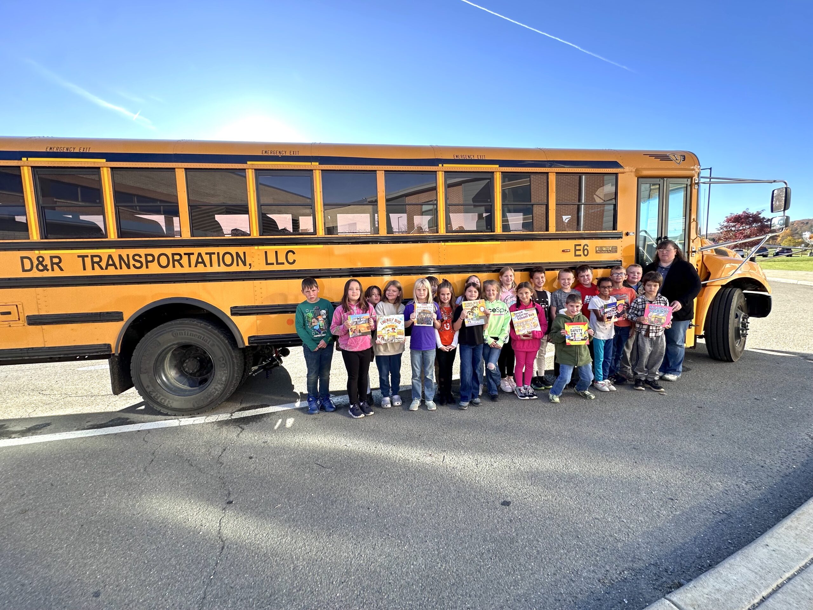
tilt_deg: -5.9
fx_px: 329
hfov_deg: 102.1
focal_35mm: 14
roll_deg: +2.1
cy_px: 305
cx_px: 406
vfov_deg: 85.7
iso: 40
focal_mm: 2.22
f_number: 2.2
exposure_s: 1/303
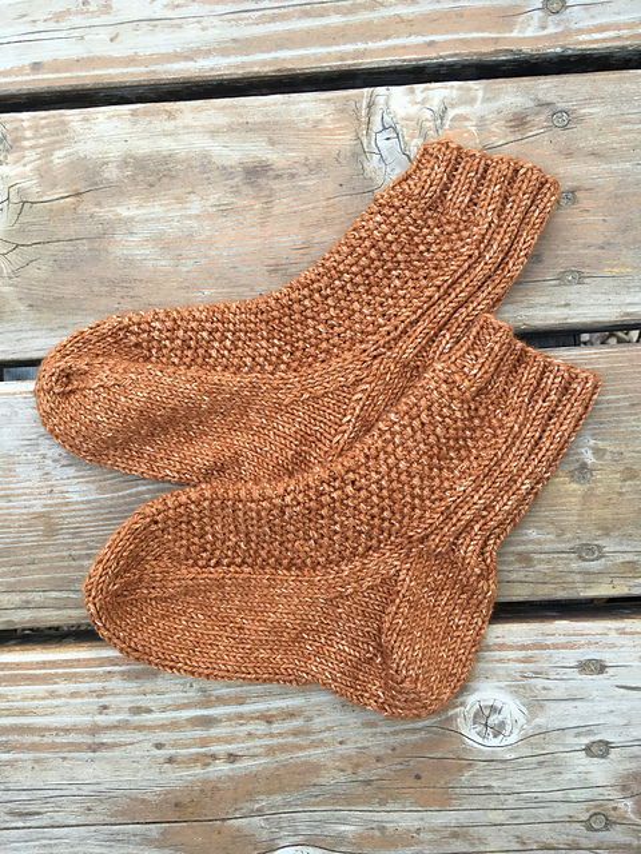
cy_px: 427
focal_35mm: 29
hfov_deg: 48.2
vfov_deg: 61.7
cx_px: 320
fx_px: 716
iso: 32
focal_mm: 4.15
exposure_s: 1/120
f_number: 2.2
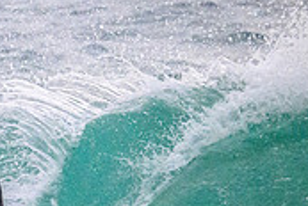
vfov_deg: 0.7
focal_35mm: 2010
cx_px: -192
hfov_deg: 1.0
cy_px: 155
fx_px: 17226
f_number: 11
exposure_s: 1/2000
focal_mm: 600
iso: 10000
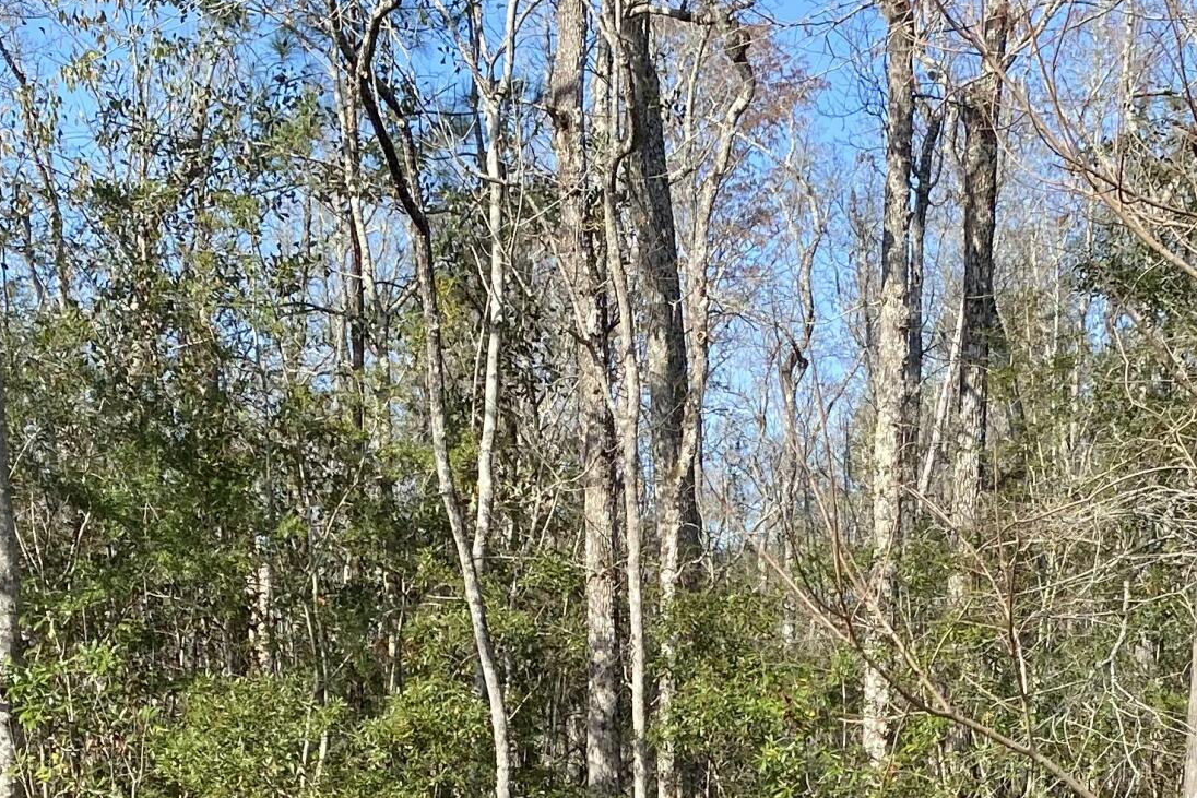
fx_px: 2461
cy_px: 1154
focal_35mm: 74
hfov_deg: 27.3
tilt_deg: -7.1
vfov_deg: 16.9
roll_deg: -1.9
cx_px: 652
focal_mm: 4.25
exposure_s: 1/1053
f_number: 1.8
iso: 32
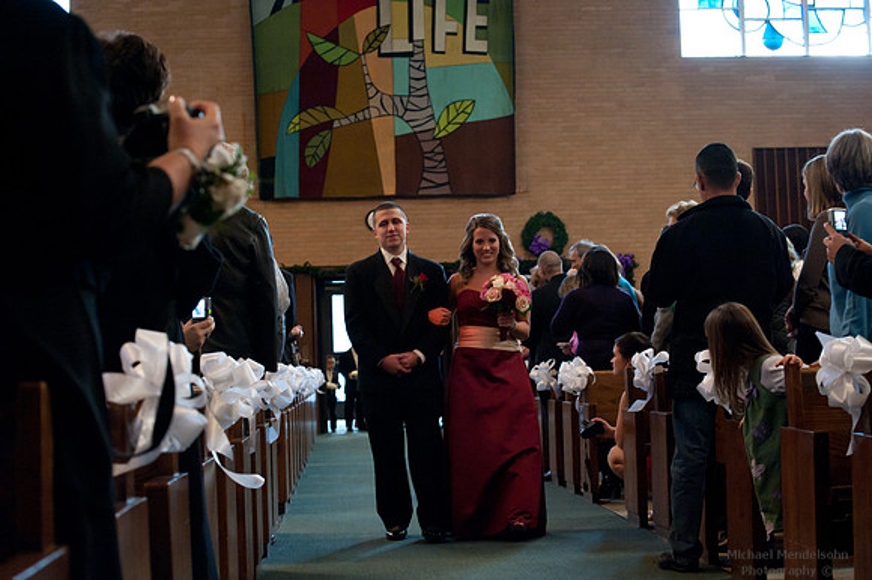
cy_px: 290
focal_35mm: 70
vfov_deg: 19.4
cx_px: 436
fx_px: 1695
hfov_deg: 28.9
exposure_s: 1/80
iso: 5000
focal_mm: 70
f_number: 6.3
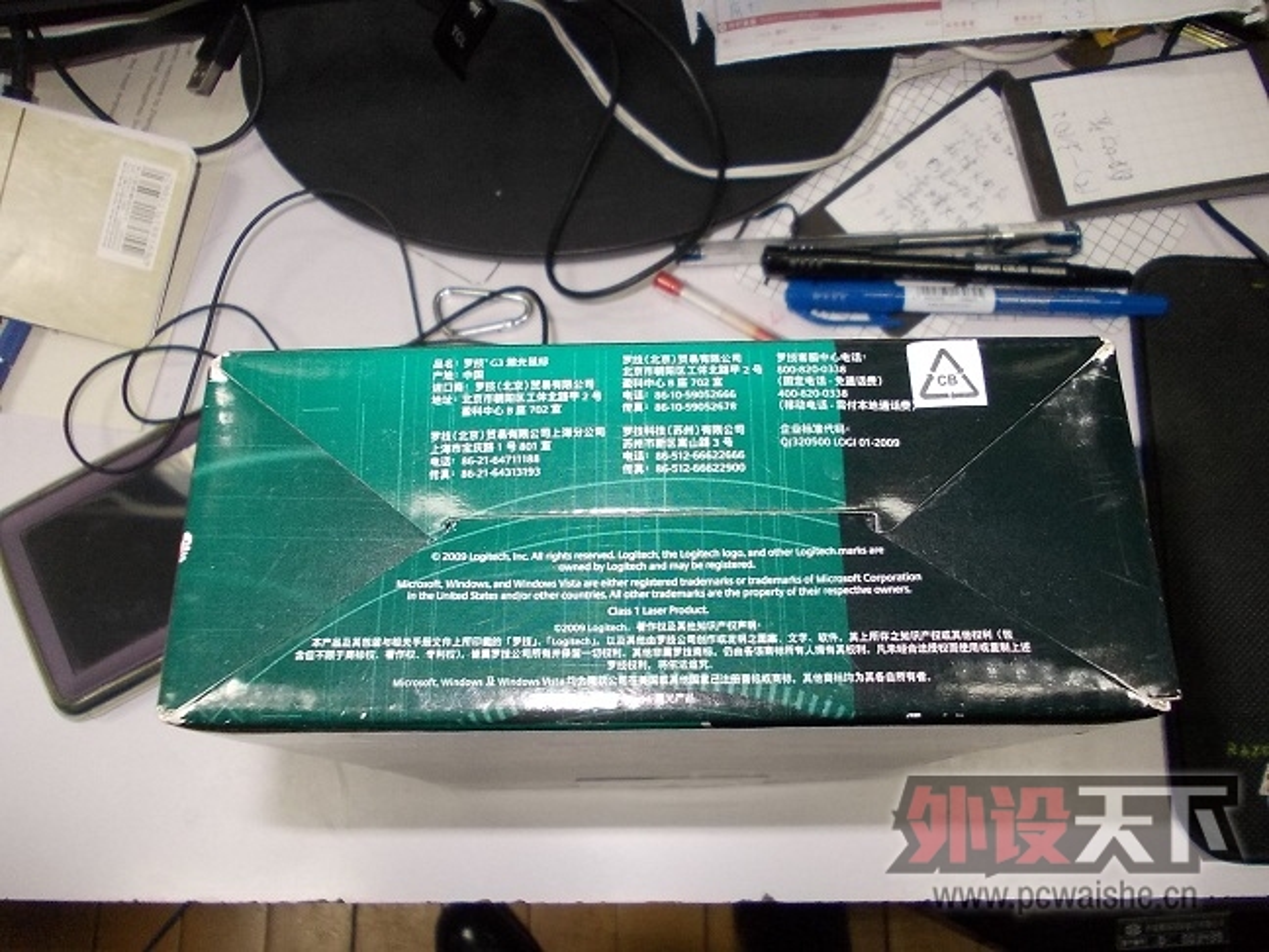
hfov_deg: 63.4
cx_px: 634
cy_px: 476
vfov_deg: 49.7
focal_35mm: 28
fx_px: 1026
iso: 200
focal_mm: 4
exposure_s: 1/25
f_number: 2.7
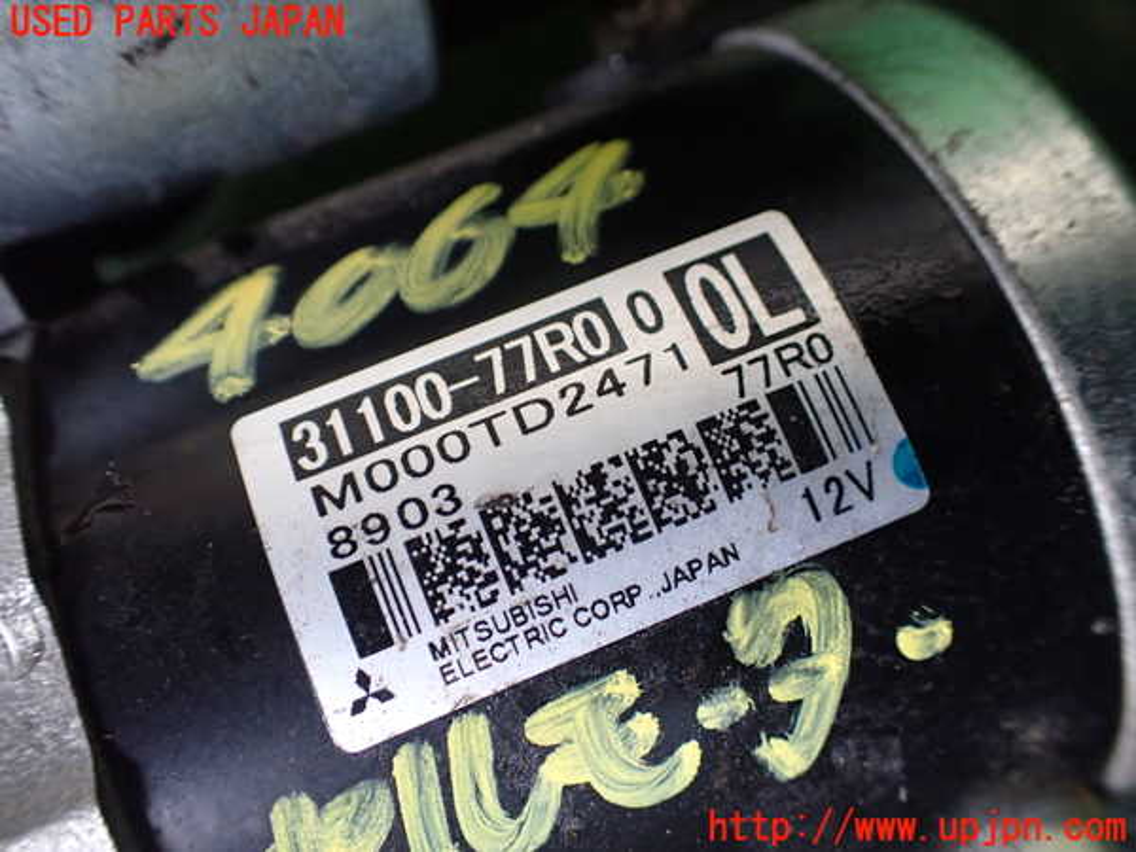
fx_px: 985
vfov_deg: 46.8
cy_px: 426
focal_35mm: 30
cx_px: 568
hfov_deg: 60.0
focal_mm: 5.4
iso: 640
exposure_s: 1/125
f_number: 2.3
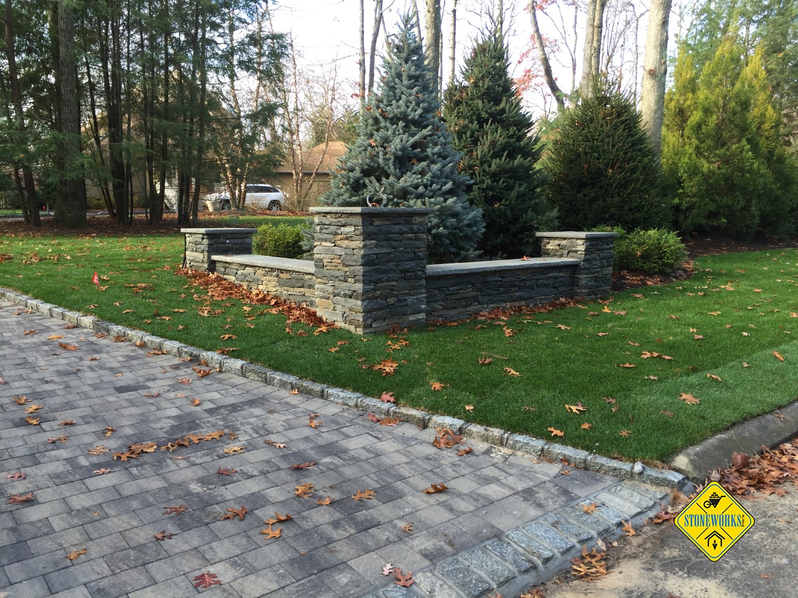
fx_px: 669
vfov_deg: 48.2
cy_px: 299
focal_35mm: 29
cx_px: 399
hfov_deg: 61.7
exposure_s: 1/120
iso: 32
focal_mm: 4.15
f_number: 2.2
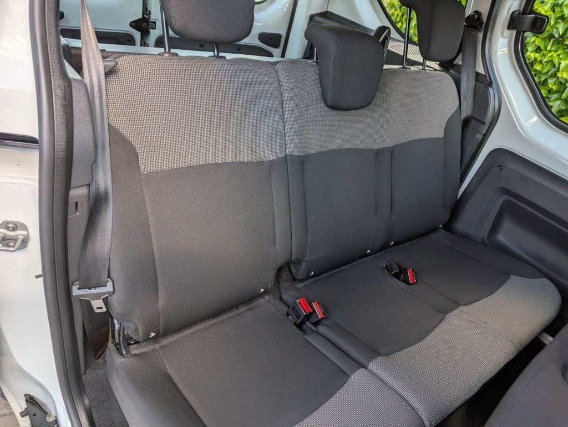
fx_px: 394
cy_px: 214
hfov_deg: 71.5
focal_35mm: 24
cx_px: 284
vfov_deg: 56.9
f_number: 1.68
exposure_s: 1/106
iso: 21
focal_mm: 6.9
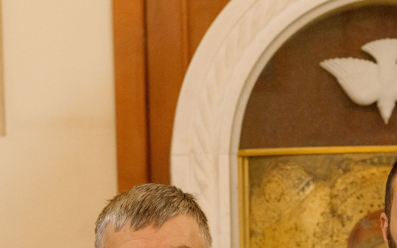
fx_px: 1948
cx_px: 84
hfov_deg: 11.6
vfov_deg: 7.1
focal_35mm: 180
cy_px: 404
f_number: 3.2
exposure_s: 1/250
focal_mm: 48
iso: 5000
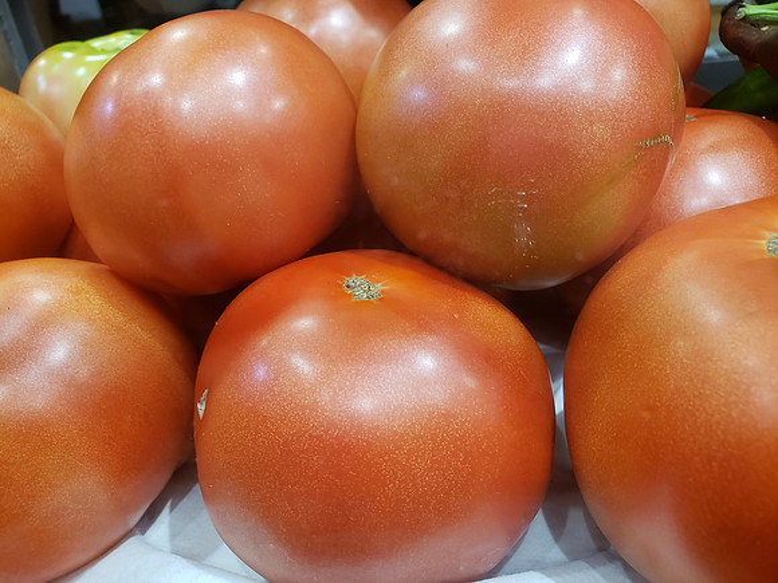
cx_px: 389
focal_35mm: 26
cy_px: 292
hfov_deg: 67.3
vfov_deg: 53.1
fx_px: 584
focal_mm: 4.3
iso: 320
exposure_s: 1/33
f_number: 2.4
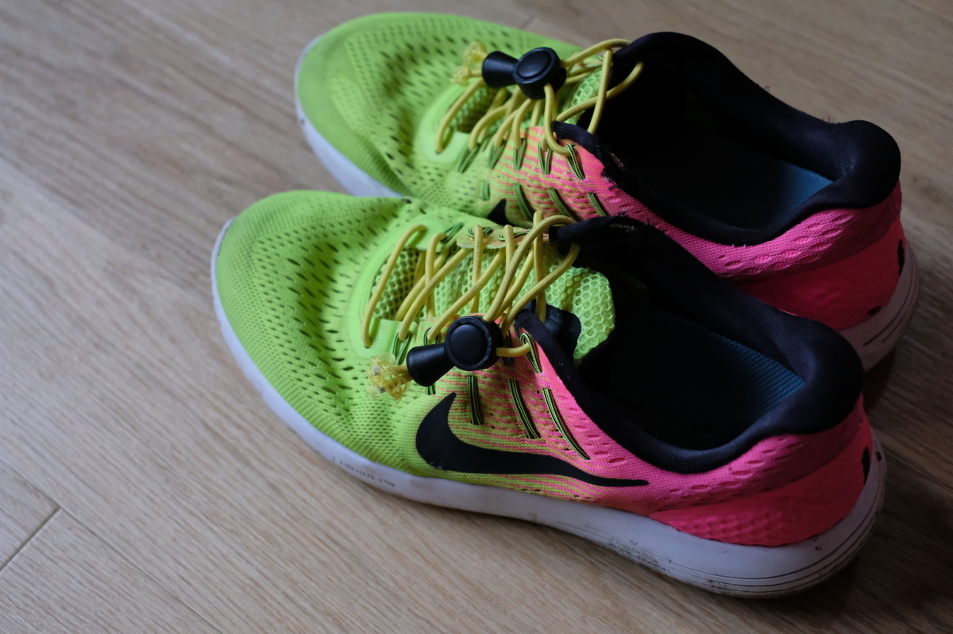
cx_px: 476
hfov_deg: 37.5
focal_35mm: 53
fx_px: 1402
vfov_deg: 25.5
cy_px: 317
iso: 6400
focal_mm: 35
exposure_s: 1/80
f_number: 4
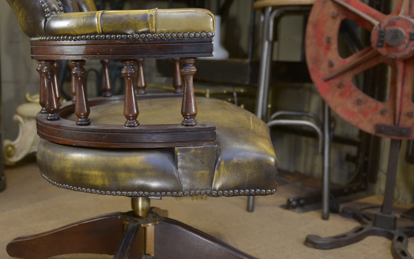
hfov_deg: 46.6
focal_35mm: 42
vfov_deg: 30.5
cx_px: 144
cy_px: 138
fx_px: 474
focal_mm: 24
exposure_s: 1/50
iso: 500
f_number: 2.8
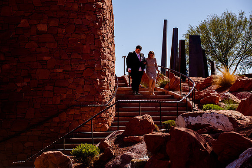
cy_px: 75
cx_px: 112
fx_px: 903
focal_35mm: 129
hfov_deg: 15.9
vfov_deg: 10.6
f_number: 5.6
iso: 200
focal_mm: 116
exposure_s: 1/800
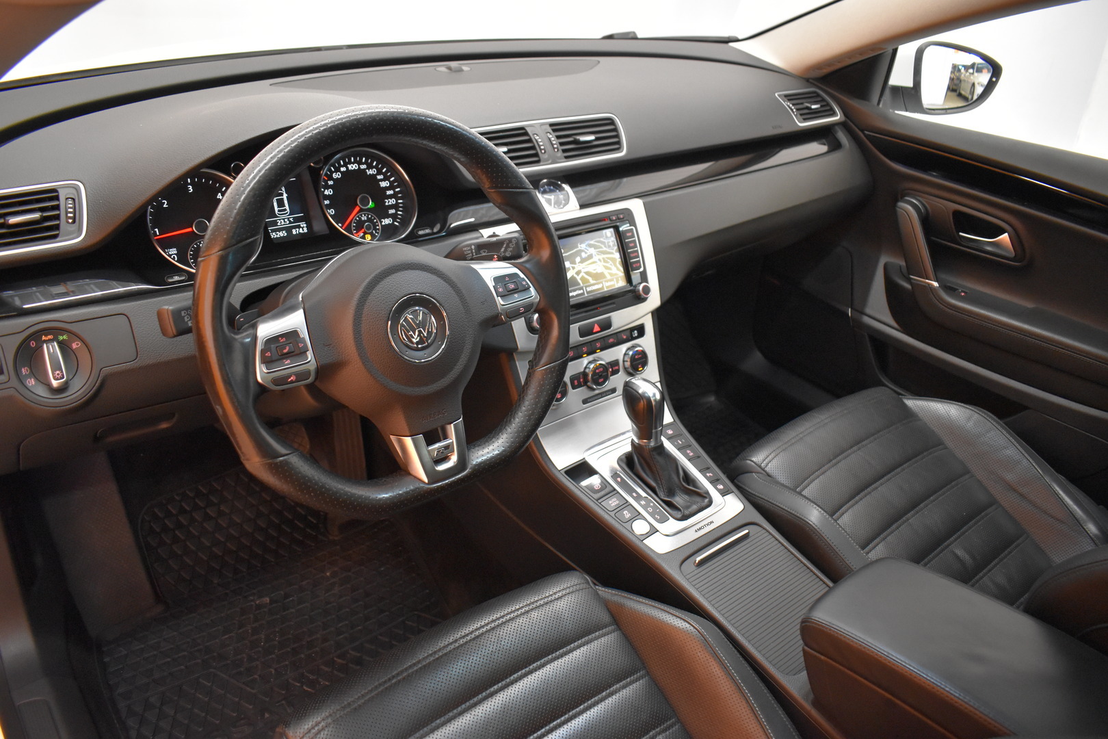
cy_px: 370
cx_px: 554
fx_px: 831
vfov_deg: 47.9
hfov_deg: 67.4
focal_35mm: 27
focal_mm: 18
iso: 2500
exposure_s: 1/60
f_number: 3.5
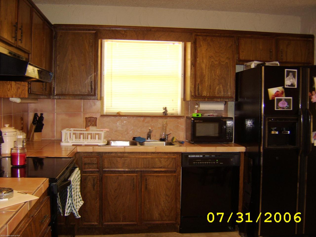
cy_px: 118
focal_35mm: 31
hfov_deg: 58.4
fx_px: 283
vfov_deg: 45.4
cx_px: 158
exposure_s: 1/30
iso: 141
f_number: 2.7
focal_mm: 8.13
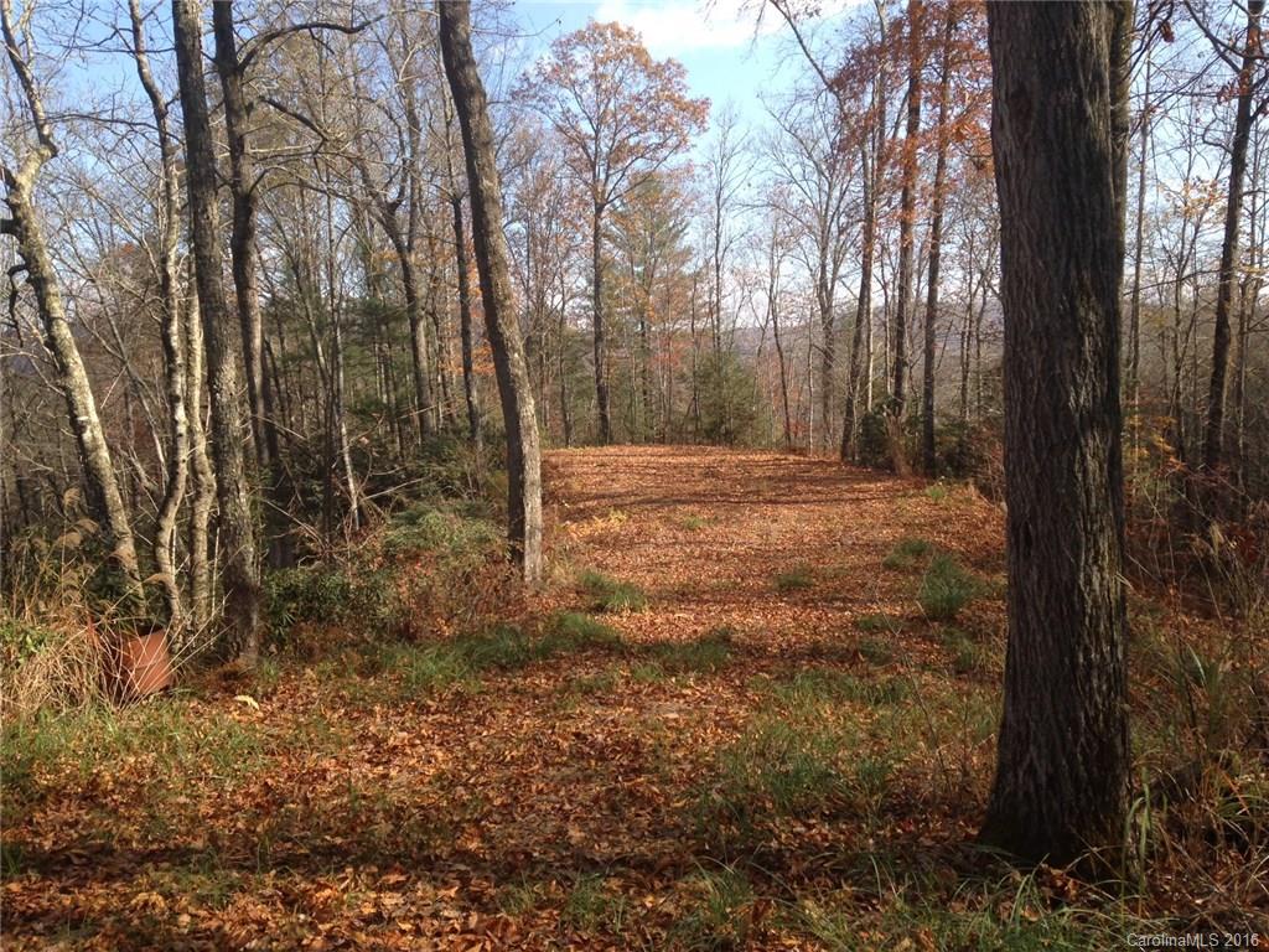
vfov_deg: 42.9
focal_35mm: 33
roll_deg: +1.7
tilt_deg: -6.9
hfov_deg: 55.4
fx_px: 1210
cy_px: 476
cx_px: 634
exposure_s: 1/609
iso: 50
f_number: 2.4
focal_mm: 4.12
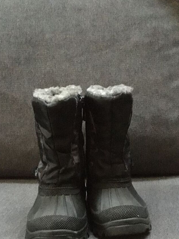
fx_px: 317
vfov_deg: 39.9
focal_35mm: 46
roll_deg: +2.1
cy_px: 185
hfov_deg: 31.5
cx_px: 93
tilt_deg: -19.4
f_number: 2.2
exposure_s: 1/17
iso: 2000
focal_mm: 4.15
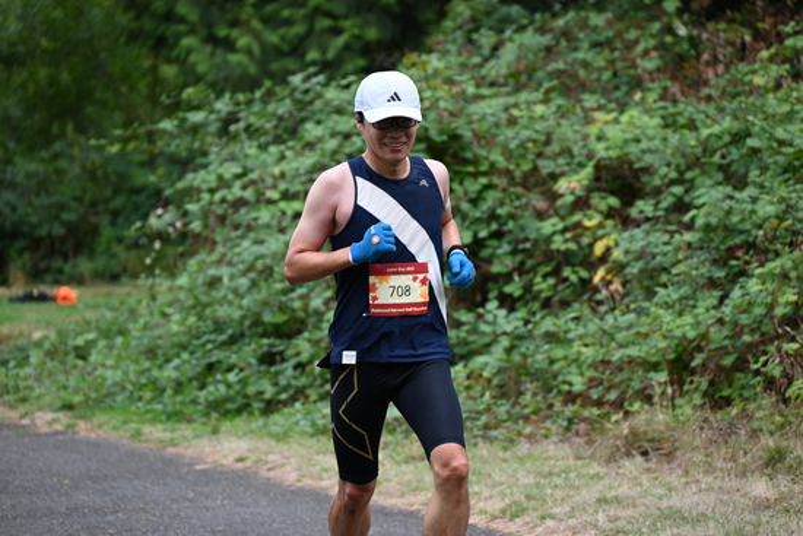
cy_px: 268
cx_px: 402
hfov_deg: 10.3
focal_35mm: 200
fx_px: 4462
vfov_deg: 6.9
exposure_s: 1/250
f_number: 6.3
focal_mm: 200
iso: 640
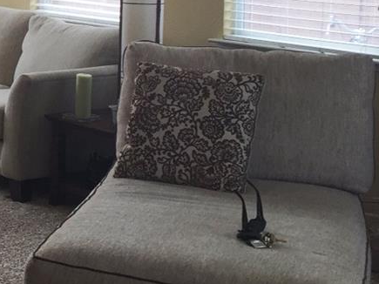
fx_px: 1095
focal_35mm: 100
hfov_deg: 17.1
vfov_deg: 14.5
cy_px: -17
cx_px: -243
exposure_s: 1/60
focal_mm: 4.15
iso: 32
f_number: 2.2
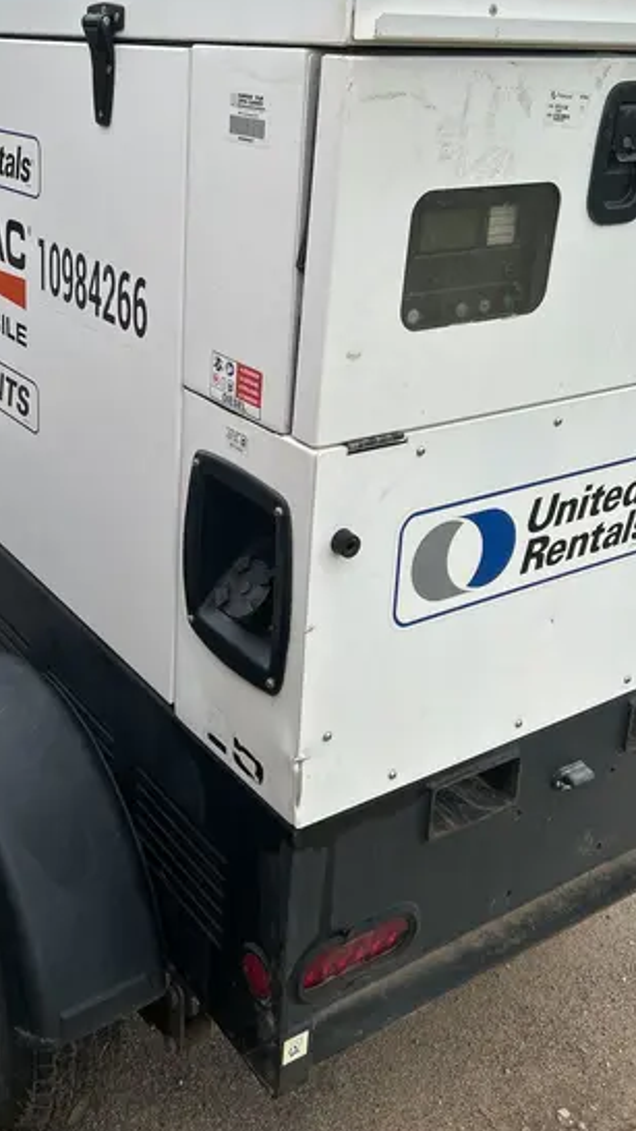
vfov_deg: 51.9
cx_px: 170
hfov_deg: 30.7
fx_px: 1140
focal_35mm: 38
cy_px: 388
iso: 50
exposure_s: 1/1972
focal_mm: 5.7
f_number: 1.5
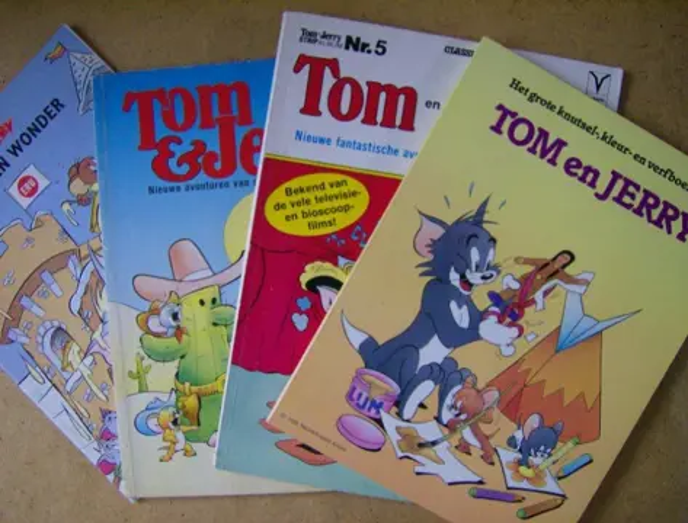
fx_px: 719
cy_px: 262
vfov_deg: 40.0
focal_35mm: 36
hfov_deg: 51.1
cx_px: 344
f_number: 2.8
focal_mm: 6
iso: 200
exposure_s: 1/43.3
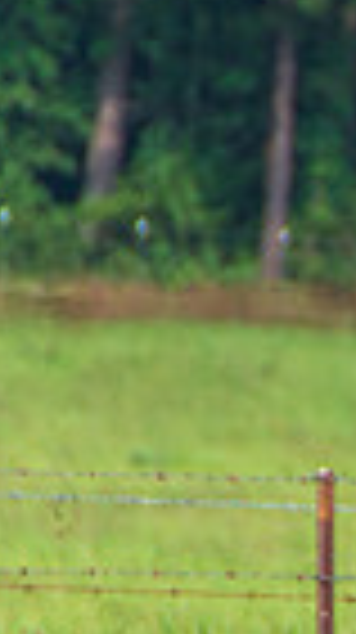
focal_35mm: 1315
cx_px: 1244
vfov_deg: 1.6
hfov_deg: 0.9
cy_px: 731
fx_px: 22134
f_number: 5.6
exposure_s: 1/1250
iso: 200
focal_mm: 200
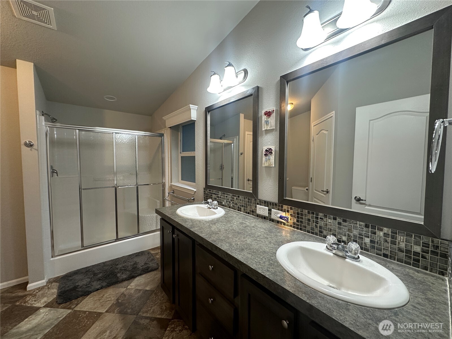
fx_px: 183
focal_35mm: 14
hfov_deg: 102.1
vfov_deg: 85.7
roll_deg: -0.3
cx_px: 226
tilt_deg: -2.7
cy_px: 170
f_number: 2.2
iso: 160
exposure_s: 1/60
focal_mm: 2.22
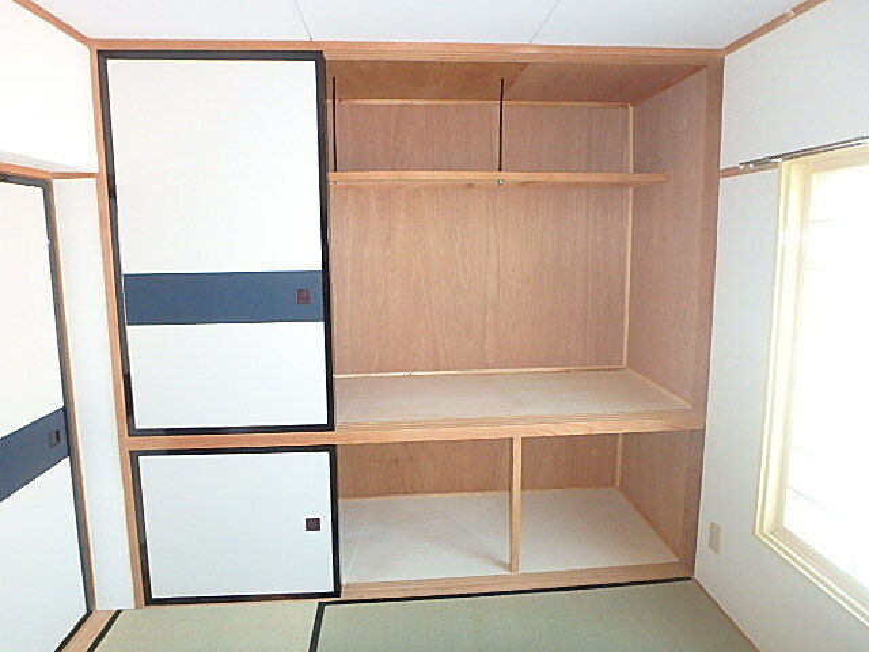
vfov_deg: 63.4
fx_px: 527
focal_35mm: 21
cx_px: 434
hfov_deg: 79.0
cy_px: 326
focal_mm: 3.7
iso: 400
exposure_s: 1/30
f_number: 3.5
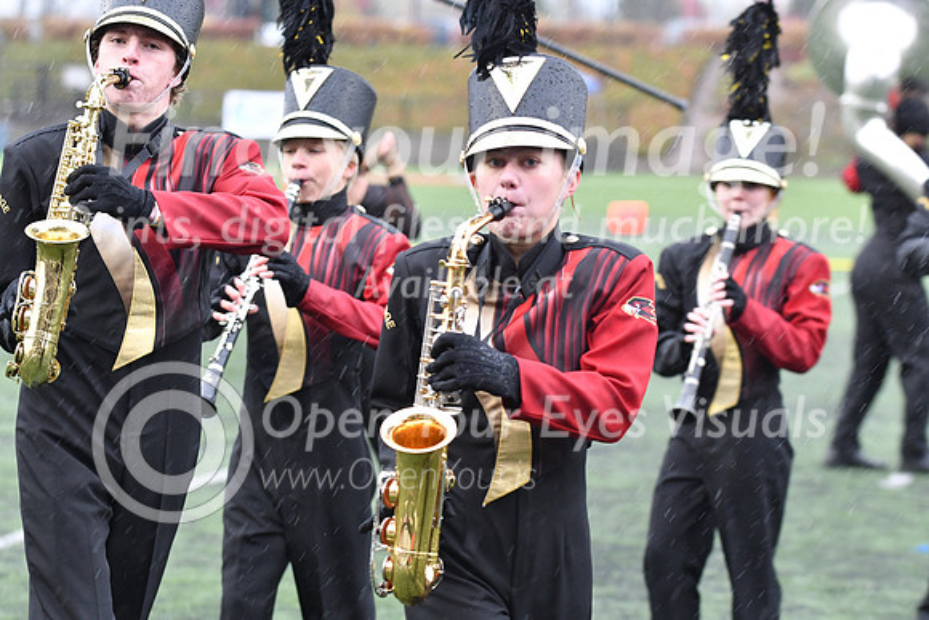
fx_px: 4259
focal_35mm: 165
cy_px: 310
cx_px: 464
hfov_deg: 12.4
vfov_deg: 8.3
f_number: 4
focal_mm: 110
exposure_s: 1/320
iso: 1000
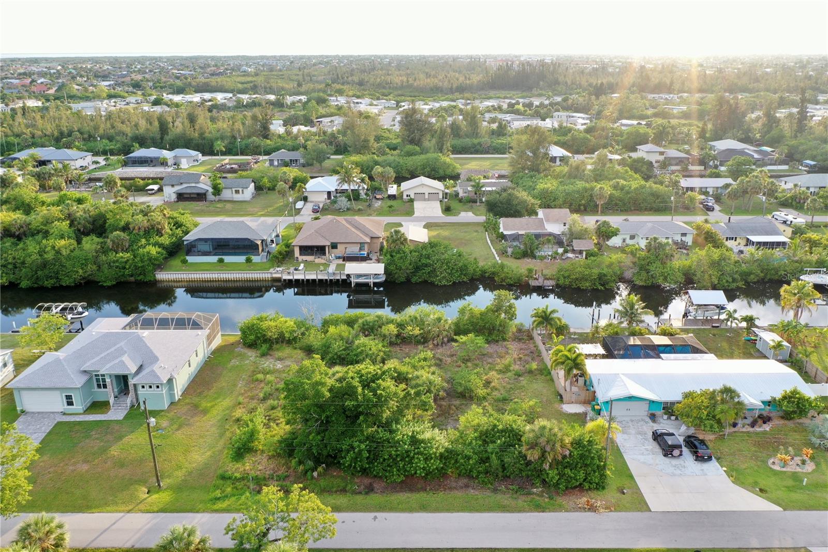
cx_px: 414
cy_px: 276
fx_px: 644
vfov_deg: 46.4
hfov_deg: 65.5
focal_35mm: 28
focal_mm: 10.26
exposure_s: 1/120
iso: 100
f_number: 4.5
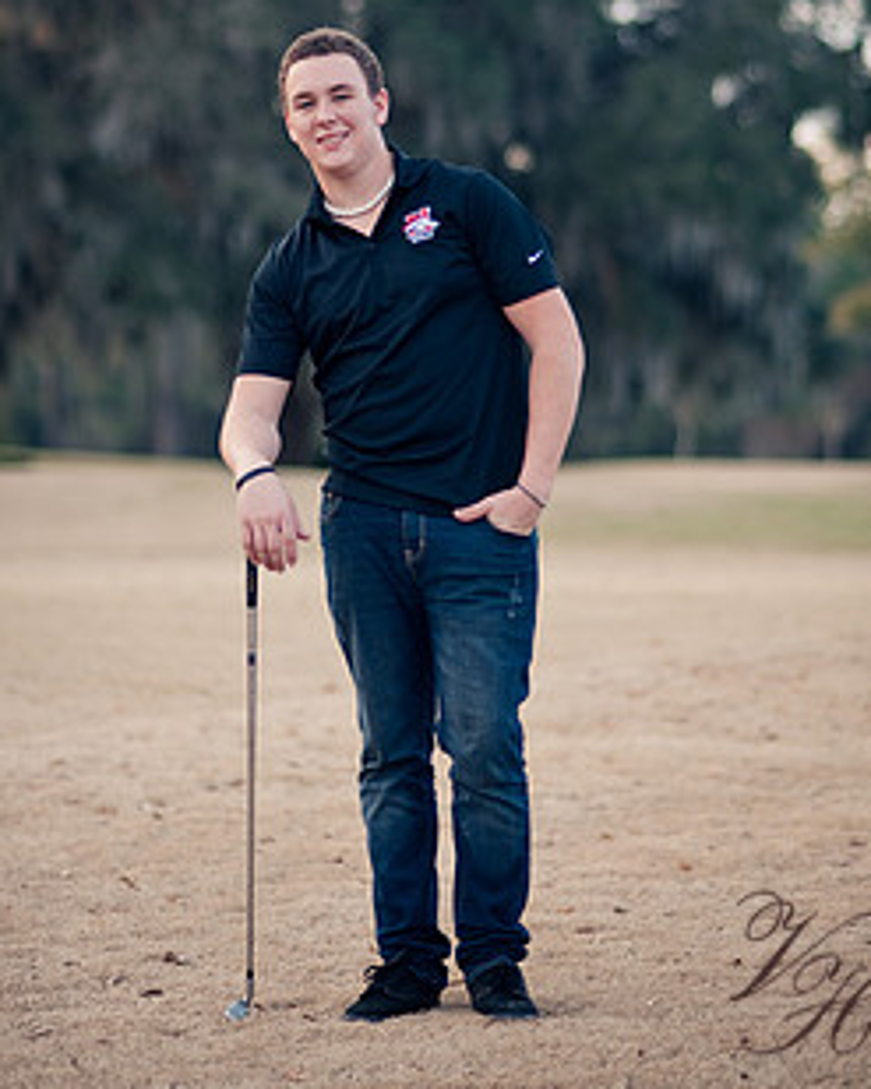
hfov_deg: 13.3
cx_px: 436
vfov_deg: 16.5
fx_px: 3740
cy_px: 331
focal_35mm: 116
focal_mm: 85
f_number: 1.8
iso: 200
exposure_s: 1/250
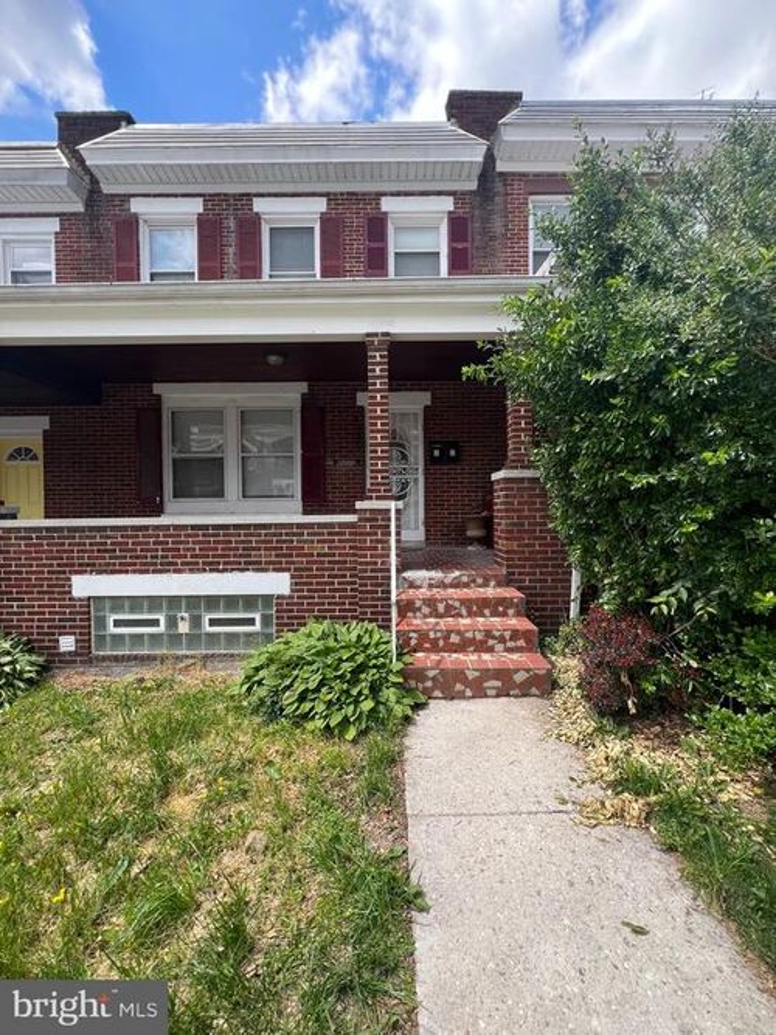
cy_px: 518
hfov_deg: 89.9
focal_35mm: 13
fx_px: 389
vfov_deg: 106.2
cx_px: 388
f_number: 1.8
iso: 32
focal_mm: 1.57
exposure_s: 1/371
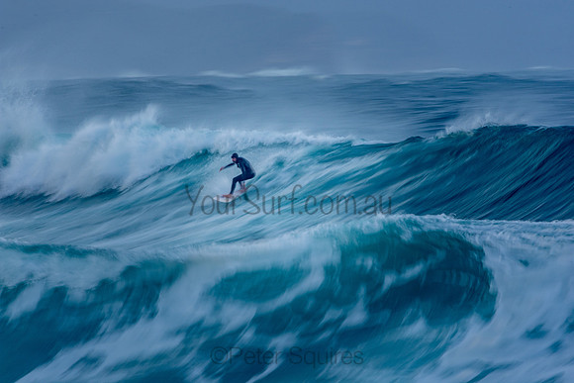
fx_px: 11482
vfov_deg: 1.9
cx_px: 287
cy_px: 192
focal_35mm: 720
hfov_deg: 2.9
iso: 100
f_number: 22
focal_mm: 480
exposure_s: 1/13
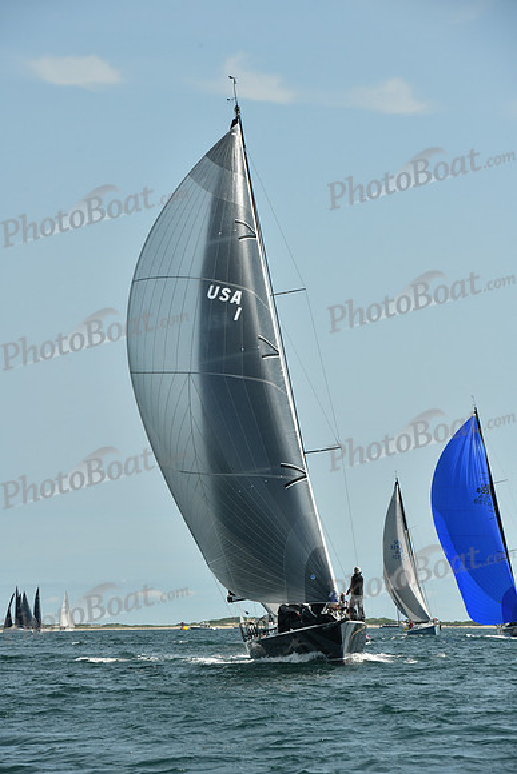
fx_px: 3875
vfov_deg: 11.4
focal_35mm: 180
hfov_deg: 7.6
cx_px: 258
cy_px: 387
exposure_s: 1/1000
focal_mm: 180
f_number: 10
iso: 320
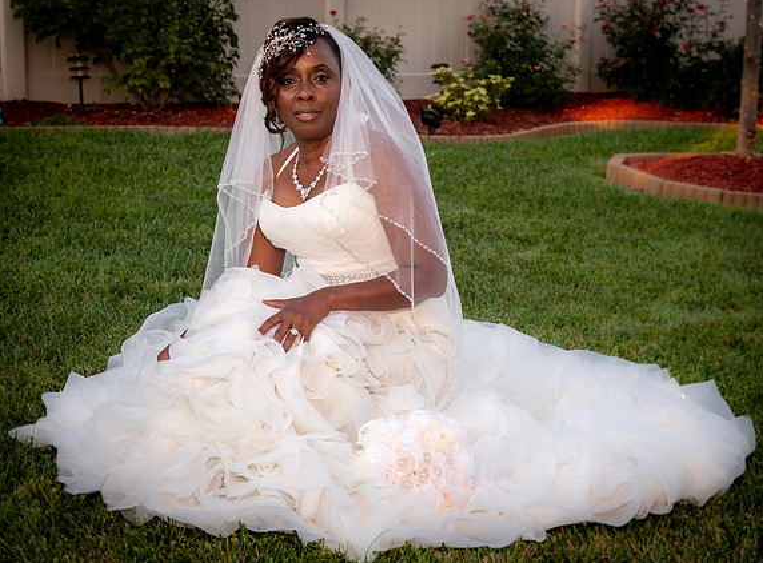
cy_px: 284
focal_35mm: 72
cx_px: 366
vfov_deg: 20.2
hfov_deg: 27.2
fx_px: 1578
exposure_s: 1/250
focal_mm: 38
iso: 400
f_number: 5
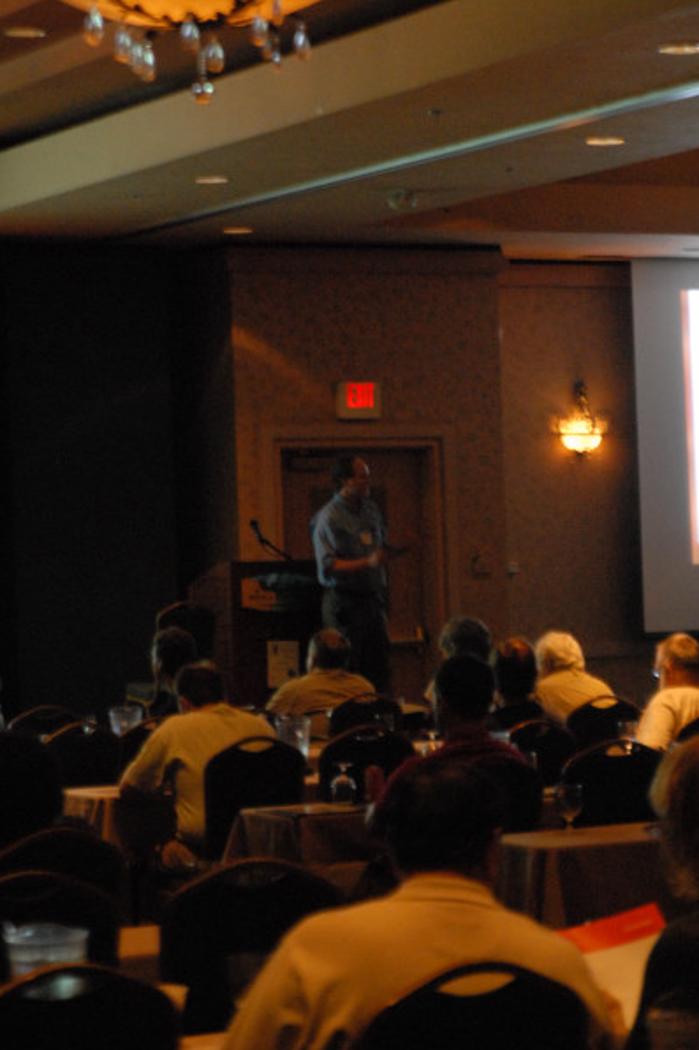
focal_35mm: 114
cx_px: 352
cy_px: 527
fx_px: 3307
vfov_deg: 18.0
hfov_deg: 12.1
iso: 1600
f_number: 2.8
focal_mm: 75
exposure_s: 1/20
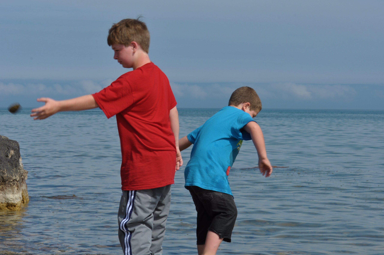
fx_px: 1278
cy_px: 128
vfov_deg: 11.4
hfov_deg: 17.1
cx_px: 192
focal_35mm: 120
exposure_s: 1/125
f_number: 32
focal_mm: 80
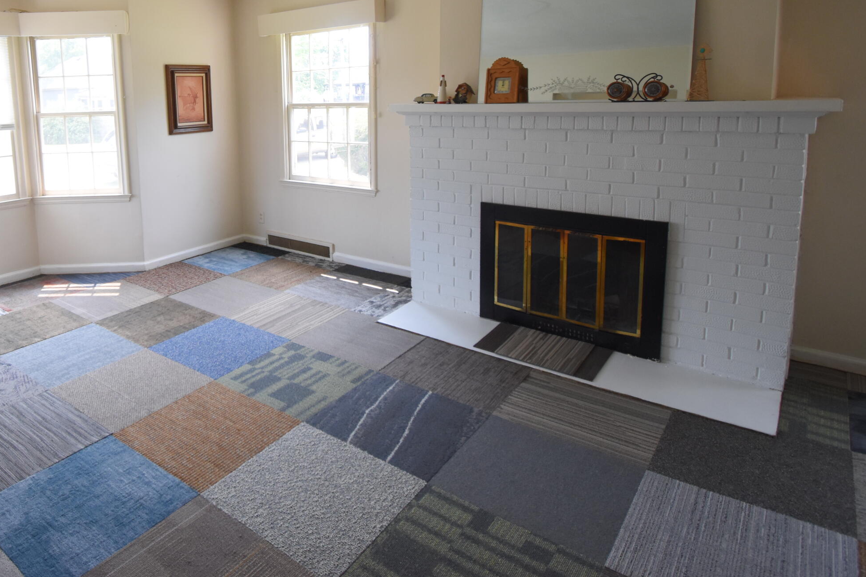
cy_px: 165
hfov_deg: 73.2
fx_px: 553
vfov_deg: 53.3
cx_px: 272
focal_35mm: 23
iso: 800
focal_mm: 10
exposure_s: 1/160
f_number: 4.5
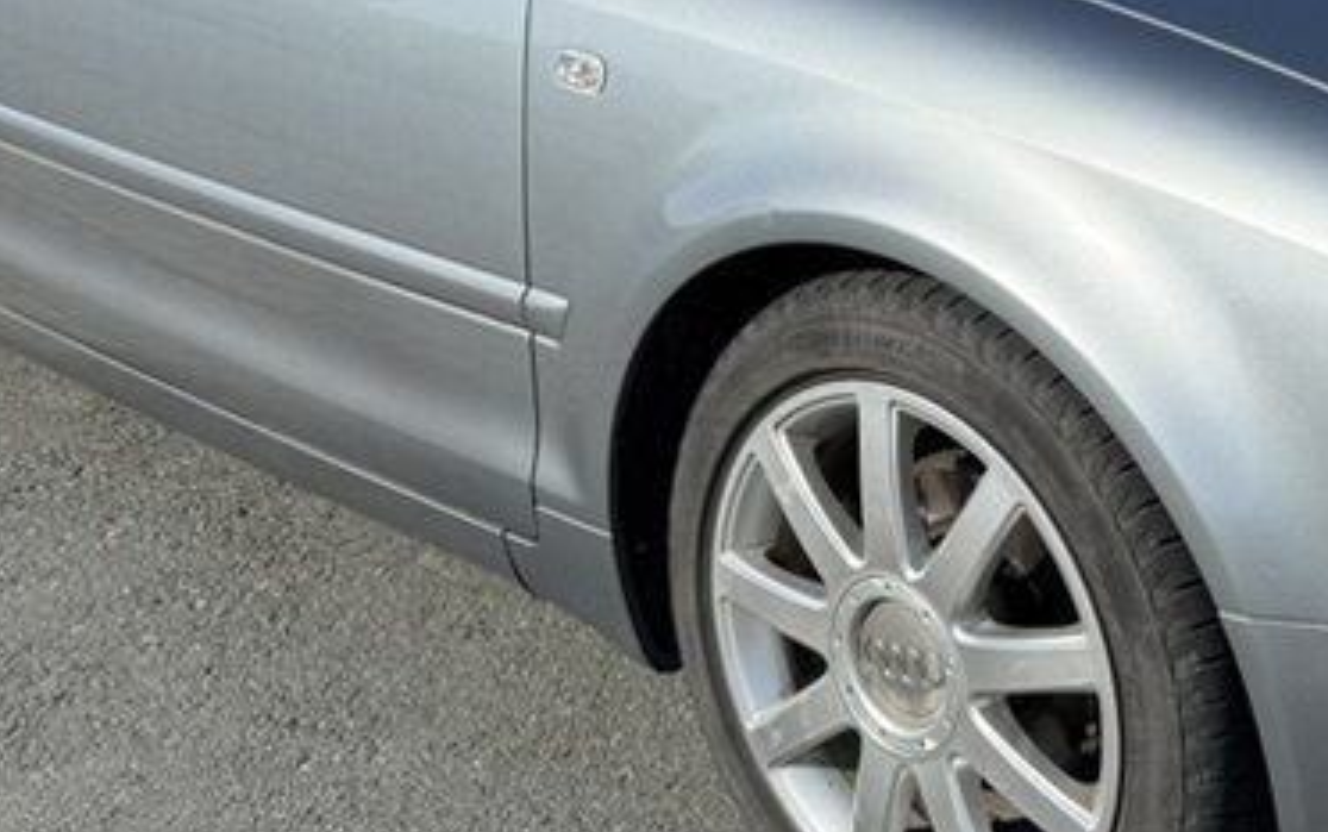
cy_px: -7
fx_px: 2535
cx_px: 1167
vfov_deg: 18.1
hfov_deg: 28.4
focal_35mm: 70
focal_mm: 6.76
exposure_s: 1/4673
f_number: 1.78
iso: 125
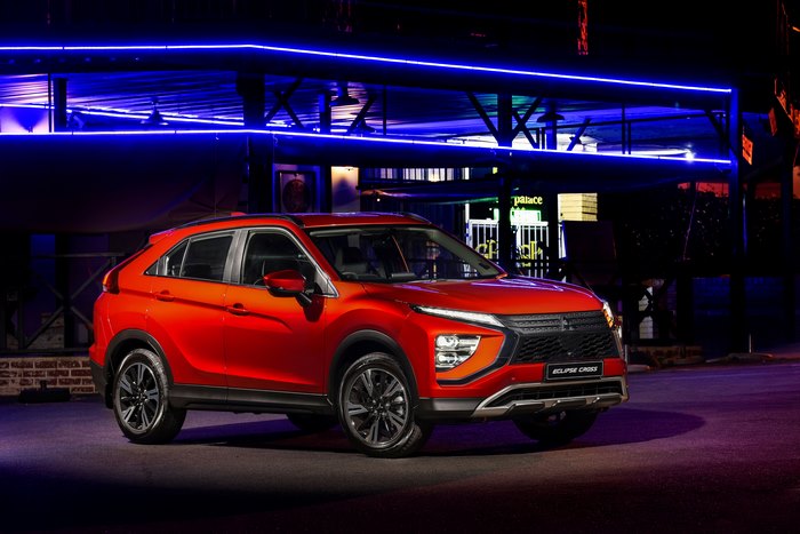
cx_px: 400
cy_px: 267
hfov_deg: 17.1
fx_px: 2667
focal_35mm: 120
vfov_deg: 11.4
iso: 50
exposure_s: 1.3
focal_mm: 120
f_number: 7.1
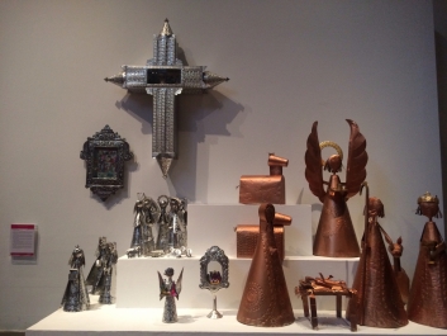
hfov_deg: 61.6
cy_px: 168
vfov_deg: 48.3
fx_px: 375
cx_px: 224
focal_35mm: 29
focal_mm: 4.15
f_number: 2.2
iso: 200
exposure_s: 1/30
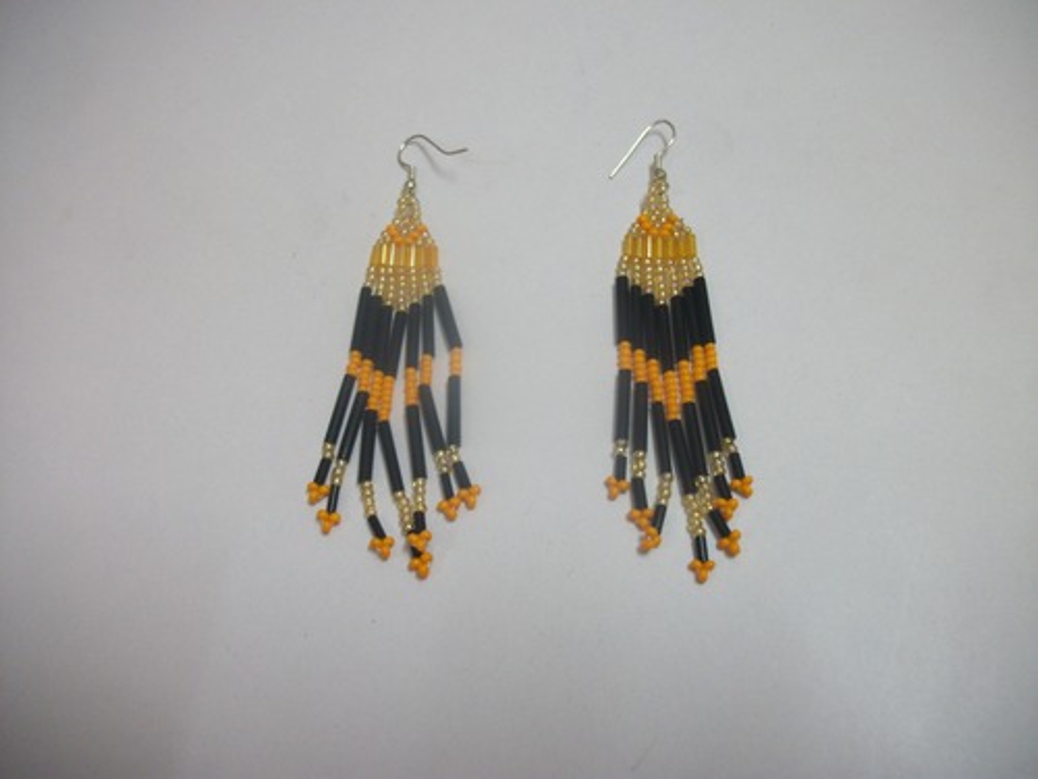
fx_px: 960
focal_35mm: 32
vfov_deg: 44.2
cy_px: 390
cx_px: 519
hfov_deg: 56.8
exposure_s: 1/8
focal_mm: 5.7
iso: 126
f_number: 2.9
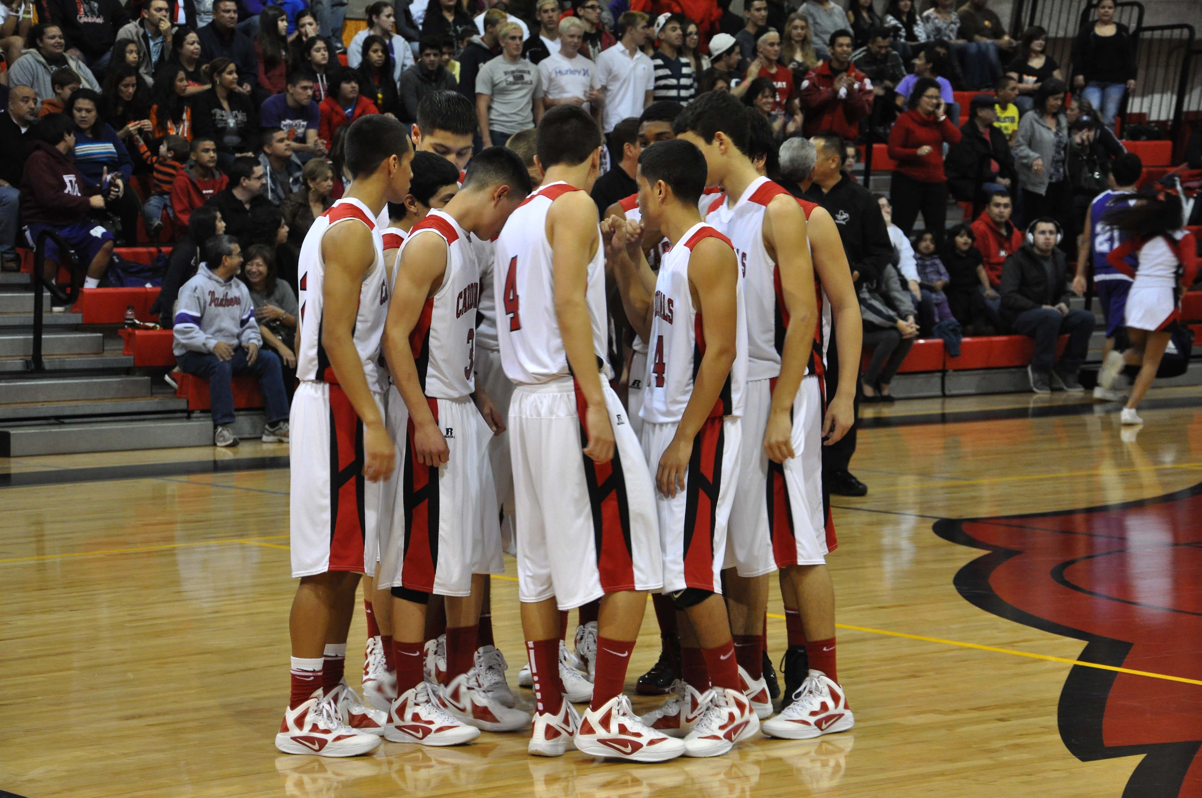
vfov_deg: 13.8
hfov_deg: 20.6
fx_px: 3301
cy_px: 399
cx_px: 601
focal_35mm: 99
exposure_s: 1/40
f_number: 5.3
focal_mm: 66
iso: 1600
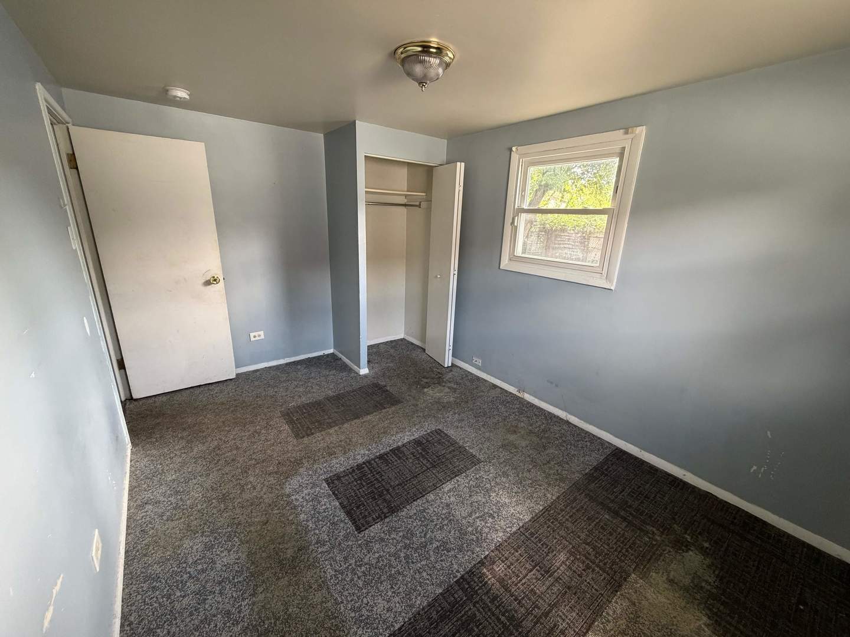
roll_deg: -0.8
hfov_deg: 102.1
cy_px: 318
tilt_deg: -17.1
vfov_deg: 85.7
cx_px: 425
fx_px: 344
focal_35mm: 14
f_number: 2.2
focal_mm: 2.22
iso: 320
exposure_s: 1/75
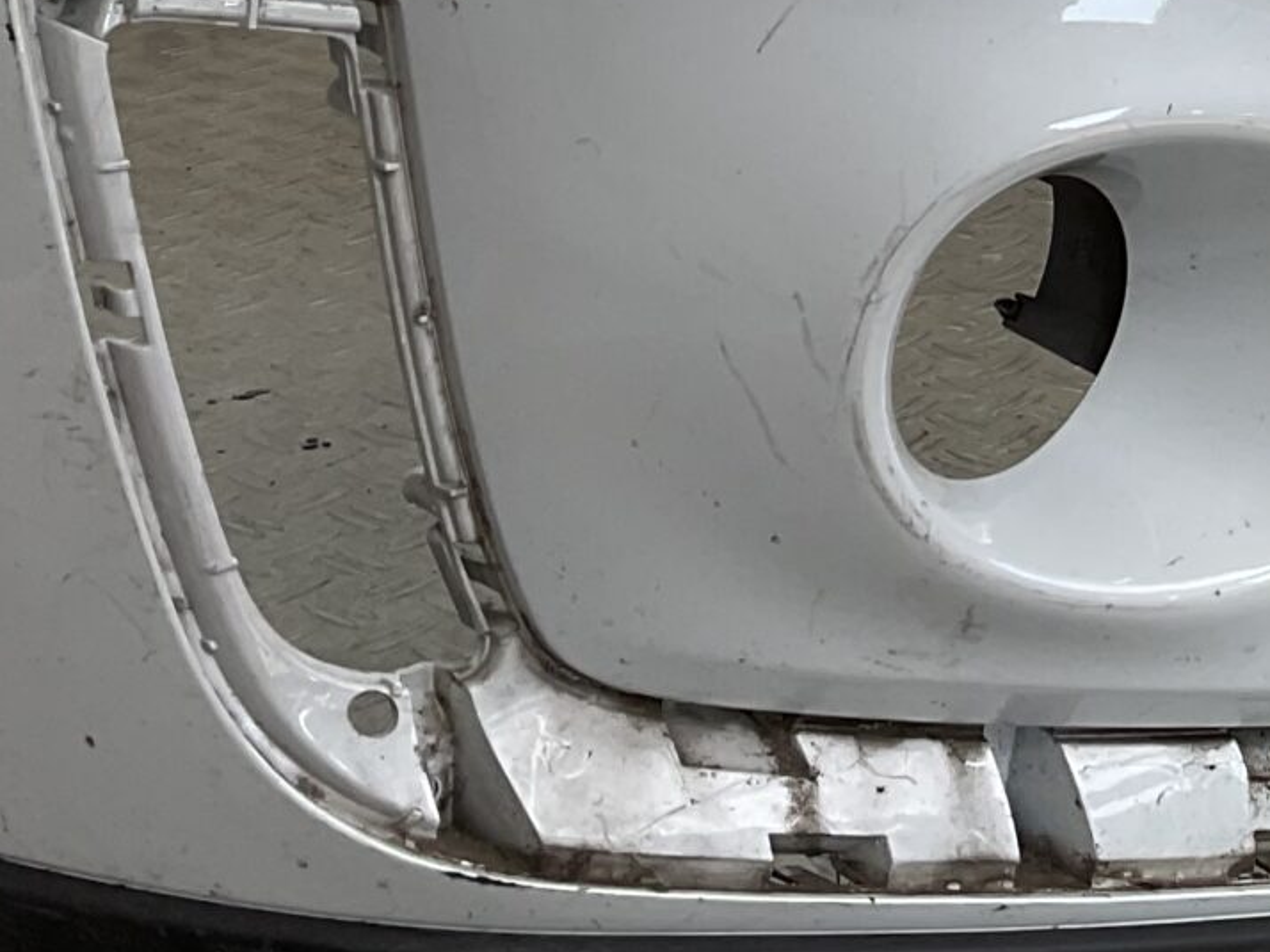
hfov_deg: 18.4
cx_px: 1295
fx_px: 3814
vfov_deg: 13.7
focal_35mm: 104
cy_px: -310
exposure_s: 1/247
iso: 16
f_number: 1.8
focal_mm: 3
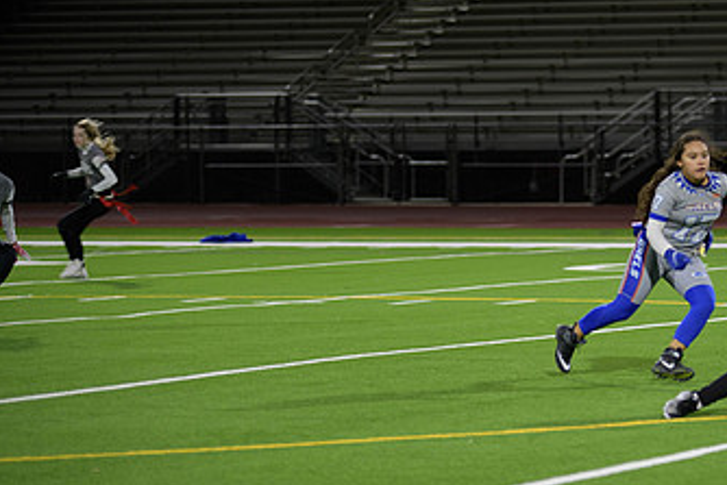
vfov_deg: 6.5
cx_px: 627
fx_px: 4283
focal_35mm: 212
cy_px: 245
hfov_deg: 9.7
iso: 800
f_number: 2.8
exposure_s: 1/200
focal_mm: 122
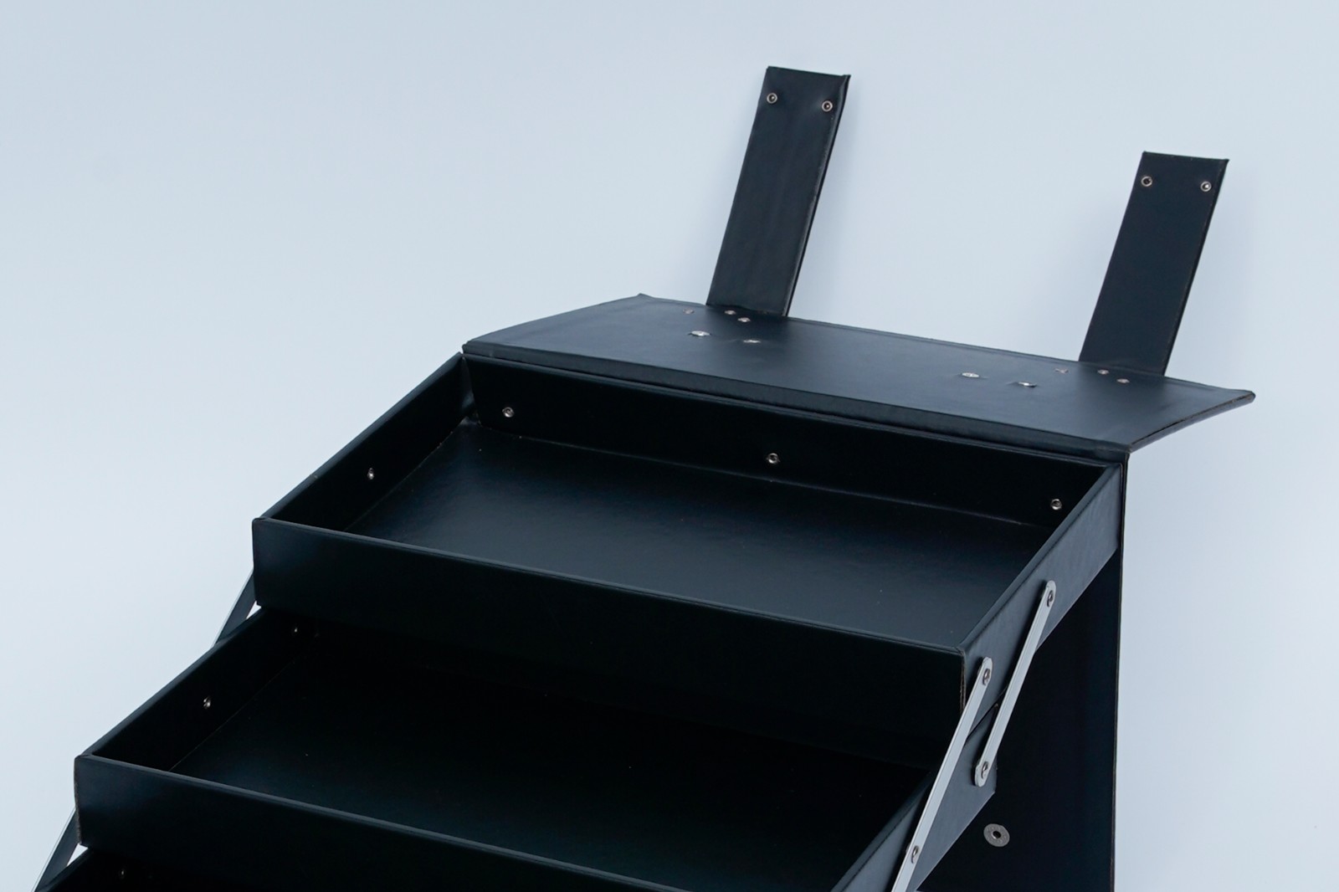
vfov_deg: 26.0
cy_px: 446
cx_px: 670
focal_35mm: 52
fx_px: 1934
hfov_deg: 38.2
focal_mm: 35
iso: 100
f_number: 8
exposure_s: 1/125
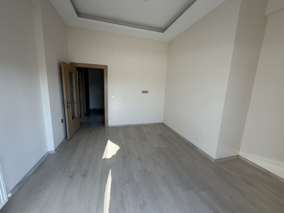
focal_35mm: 14
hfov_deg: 102.1
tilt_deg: -11.2
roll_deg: -1.9
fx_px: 115
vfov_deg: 85.7
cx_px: 142
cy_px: 106
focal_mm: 2.22
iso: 40
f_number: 2.2
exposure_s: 1/128
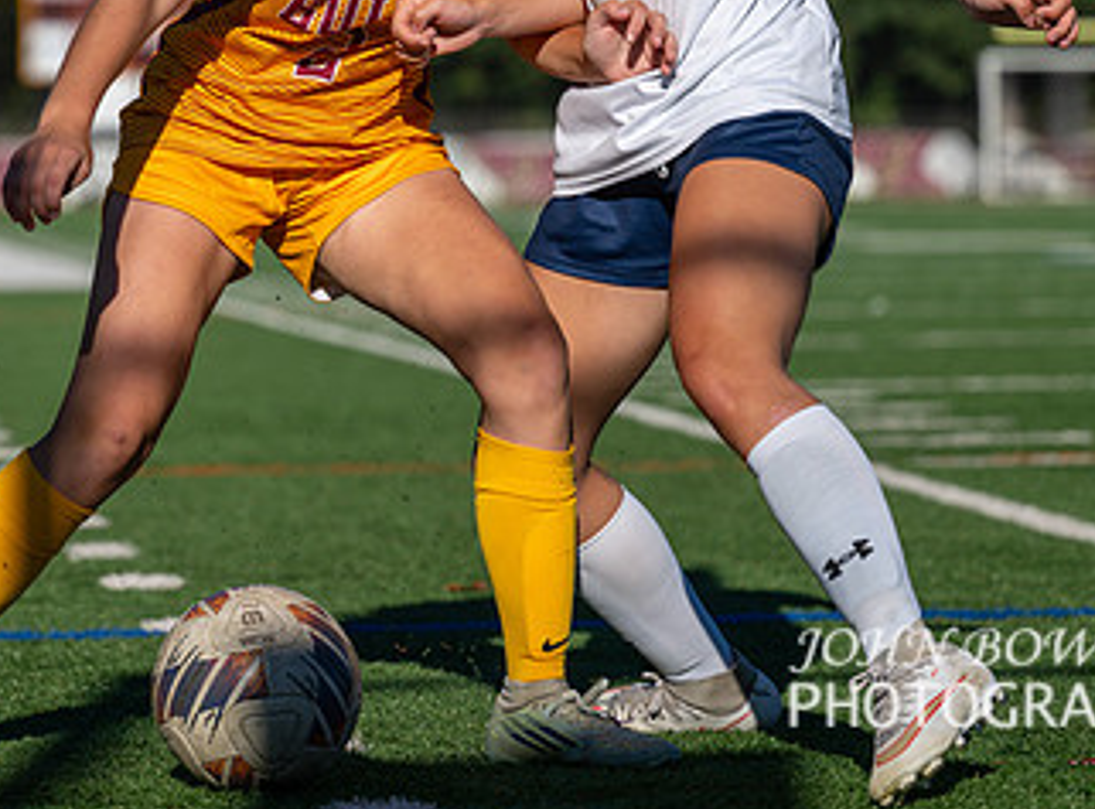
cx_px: 164
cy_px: 100
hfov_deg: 10.1
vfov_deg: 7.4
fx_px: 6197
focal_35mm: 197
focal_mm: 92
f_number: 2.8
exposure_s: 1/4000
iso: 125
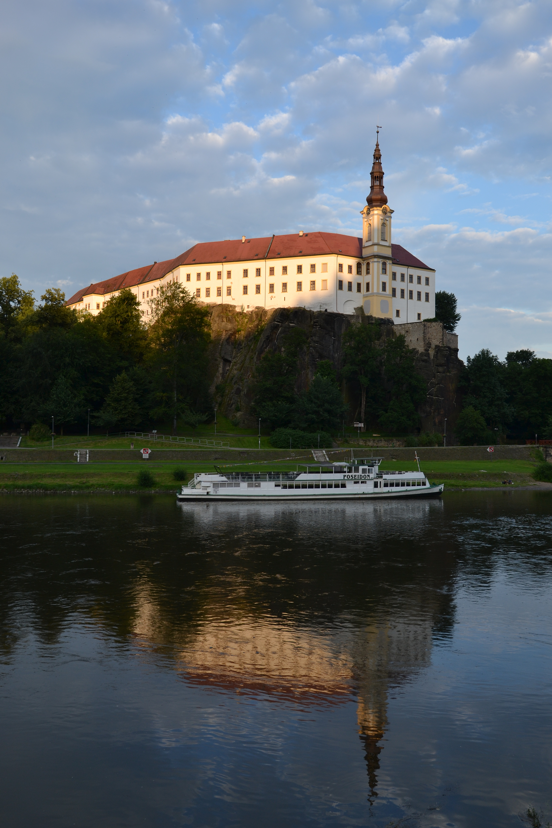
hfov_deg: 40.0
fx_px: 759
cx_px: 276
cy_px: 414
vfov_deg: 57.2
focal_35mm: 33
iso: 100
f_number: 5.6
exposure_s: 1/125
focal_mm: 22
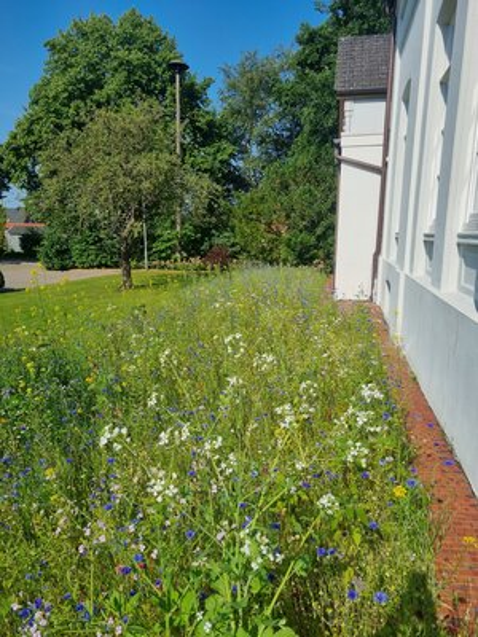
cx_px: 239
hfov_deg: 53.1
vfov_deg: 67.3
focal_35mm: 26
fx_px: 479
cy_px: 318
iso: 50
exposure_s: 1/3904
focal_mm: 5.4
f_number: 1.8
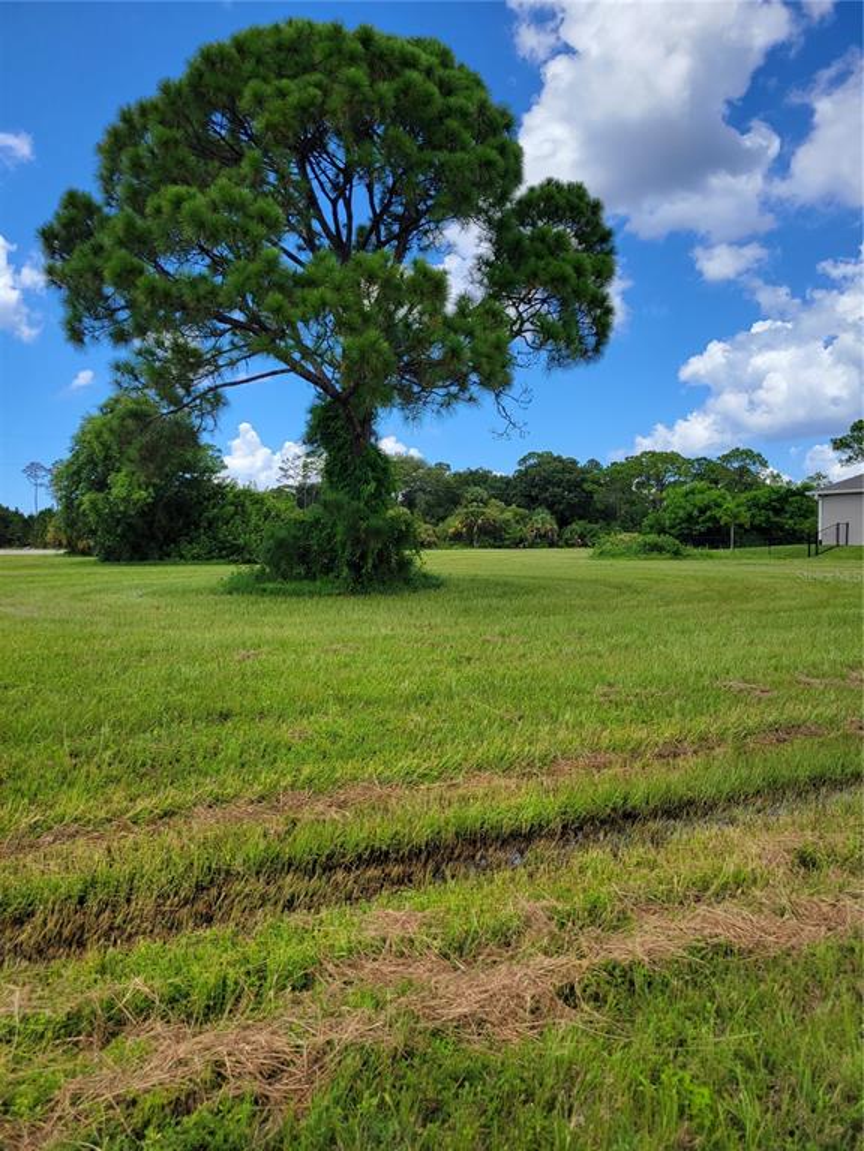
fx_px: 865
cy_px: 576
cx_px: 432
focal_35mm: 26
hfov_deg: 53.1
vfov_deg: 67.3
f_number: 1.8
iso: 40
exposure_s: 1/1794
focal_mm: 5.4
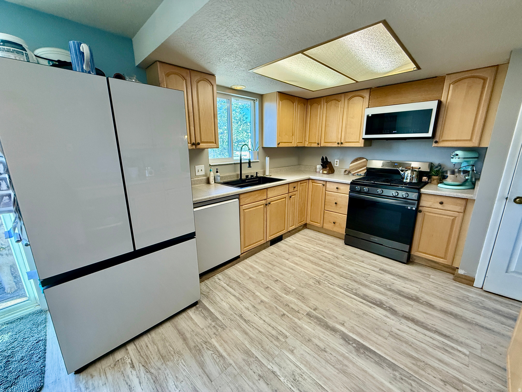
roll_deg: +0.1
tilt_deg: -12.8
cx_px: 261
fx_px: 211
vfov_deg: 85.7
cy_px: 196
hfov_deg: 102.1
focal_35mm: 14
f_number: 2.2
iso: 200
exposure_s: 1/120
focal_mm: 2.22
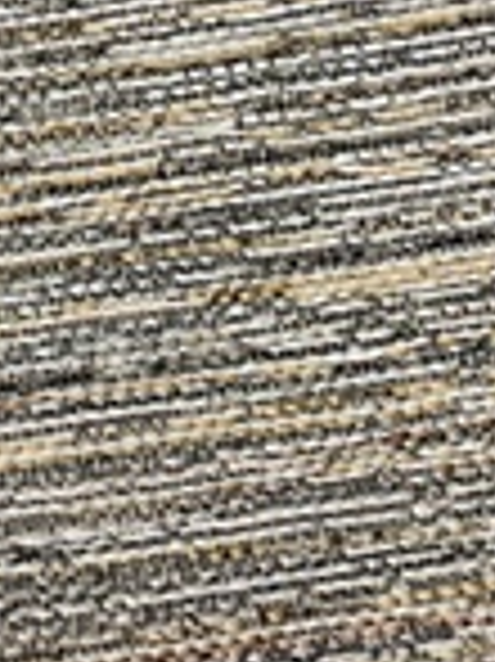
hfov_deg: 15.8
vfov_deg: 21.1
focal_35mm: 89
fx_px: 1699
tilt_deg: -63.4
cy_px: -32
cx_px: -135
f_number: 1.8
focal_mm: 4.25
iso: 80
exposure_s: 1/50
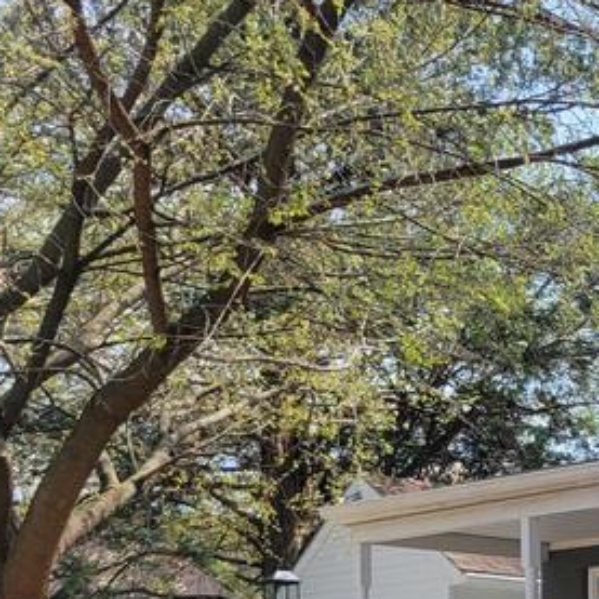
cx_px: 1008
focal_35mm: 85
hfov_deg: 17.4
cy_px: 768
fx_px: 1664
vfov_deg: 19.0
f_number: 1.8
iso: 40
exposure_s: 1/1186
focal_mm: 5.4
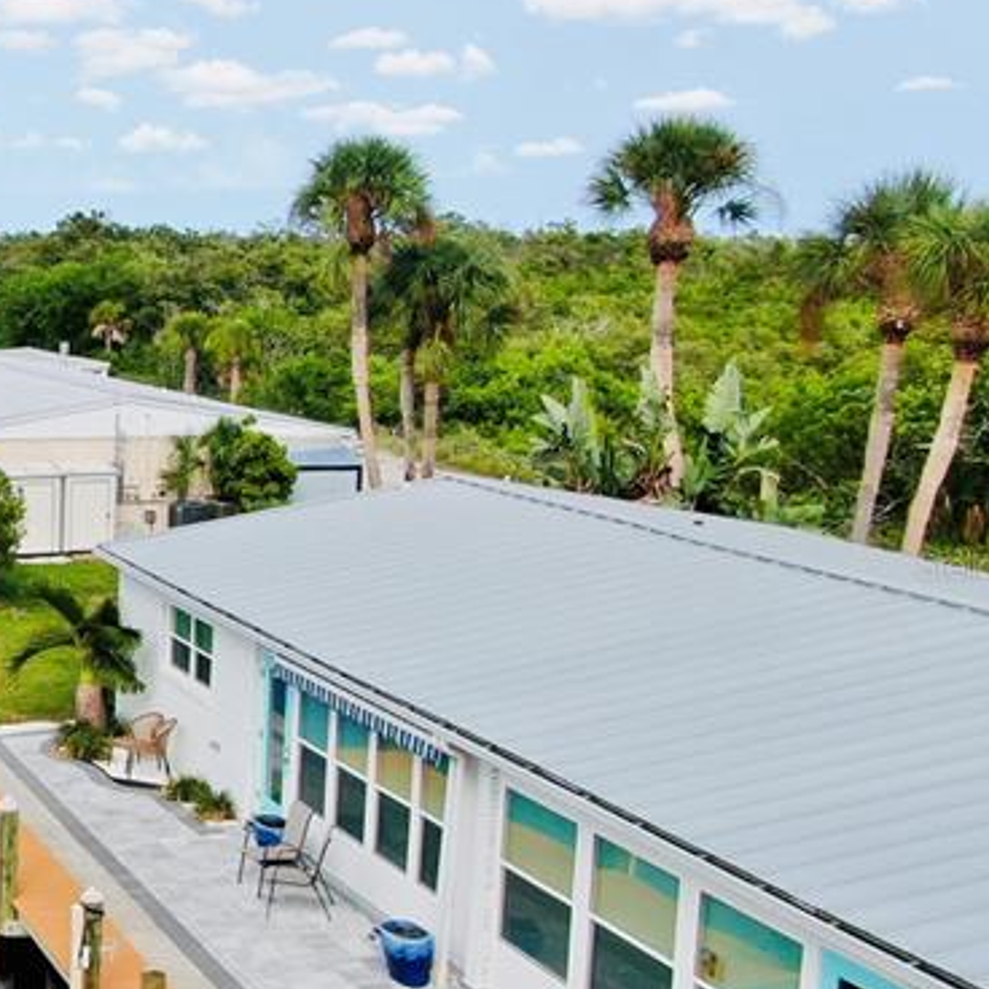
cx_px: -296
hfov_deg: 25.2
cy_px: 564
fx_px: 1907
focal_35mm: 59
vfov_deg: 29.0
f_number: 2.8
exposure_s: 1/800
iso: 100
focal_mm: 4.39
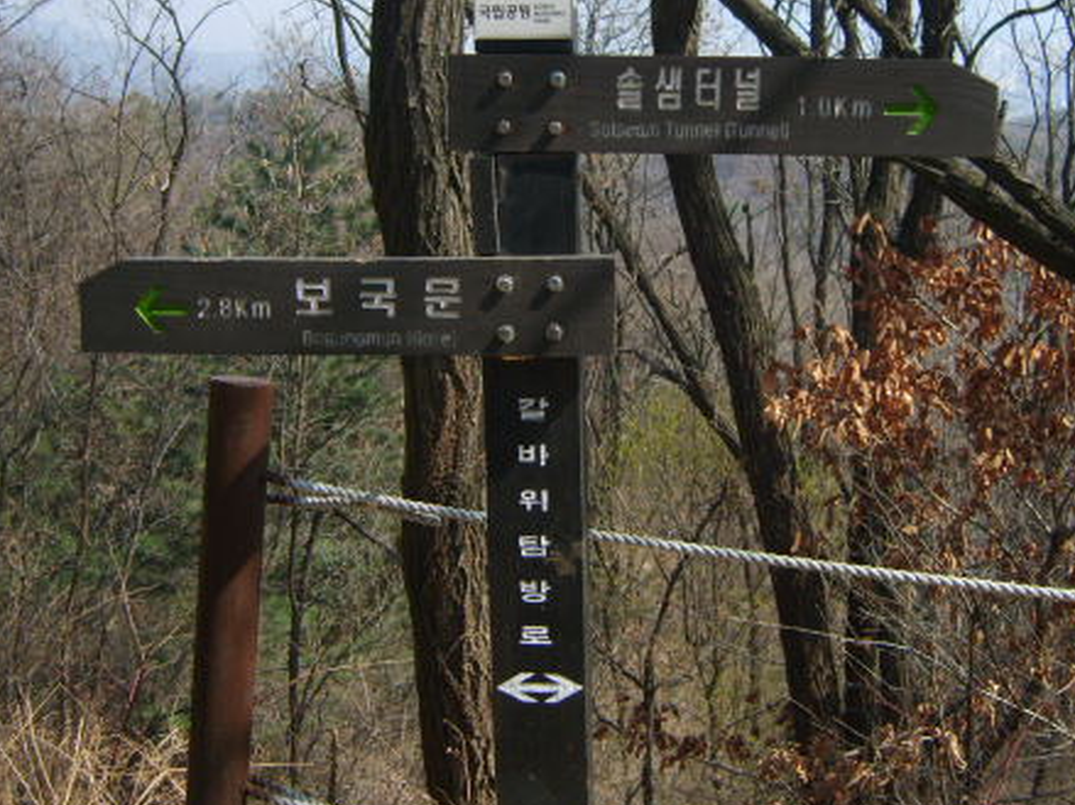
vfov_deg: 28.5
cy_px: 311
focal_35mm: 51
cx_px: 639
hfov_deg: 37.4
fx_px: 1583
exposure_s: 1/750
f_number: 2.8
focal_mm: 7.4
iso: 50
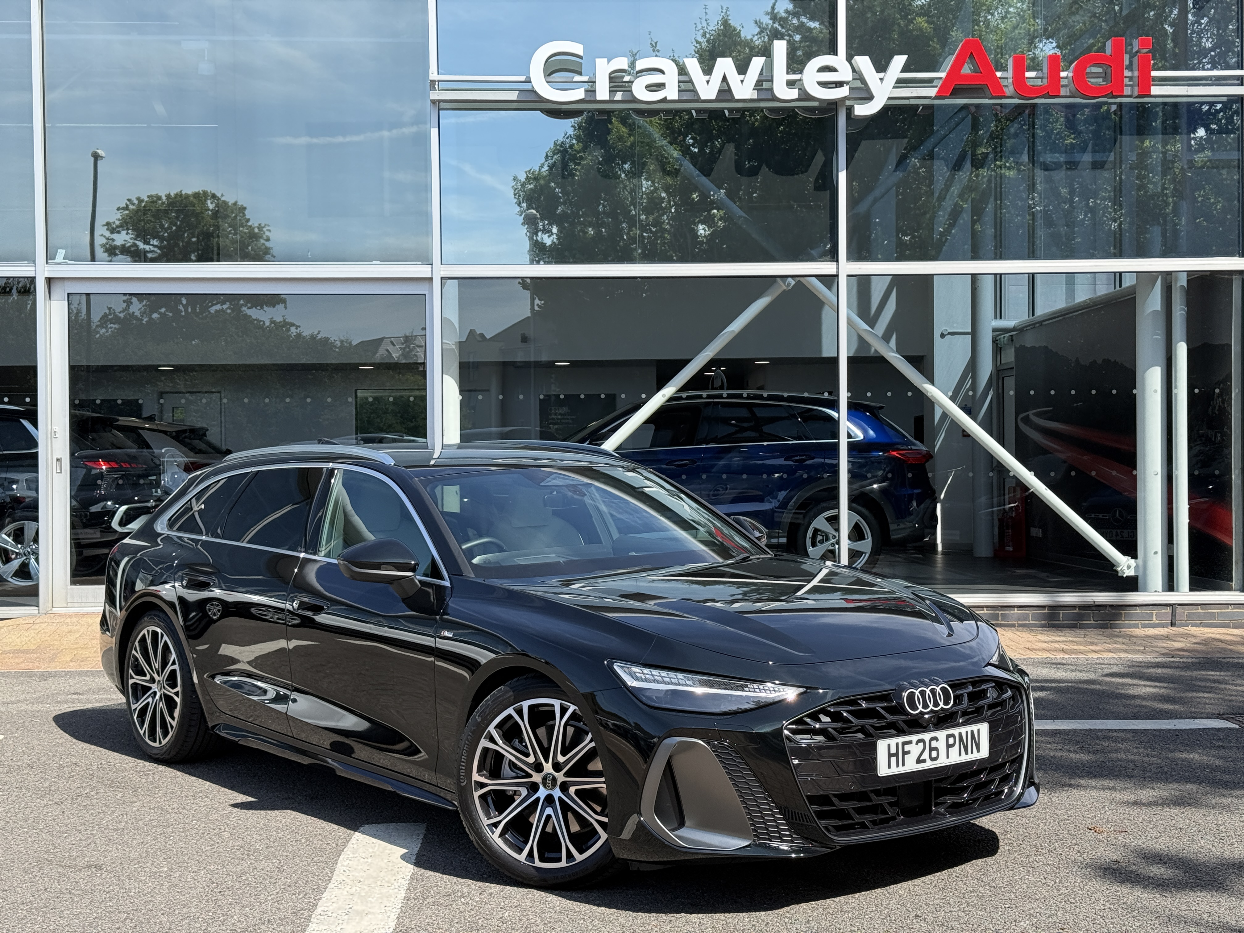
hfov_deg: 39.7
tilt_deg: +1.0
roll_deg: +0.4
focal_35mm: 48
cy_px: 466
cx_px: 622
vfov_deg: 30.3
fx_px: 1725
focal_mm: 6.76
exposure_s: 1/1795
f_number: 1.78
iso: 64
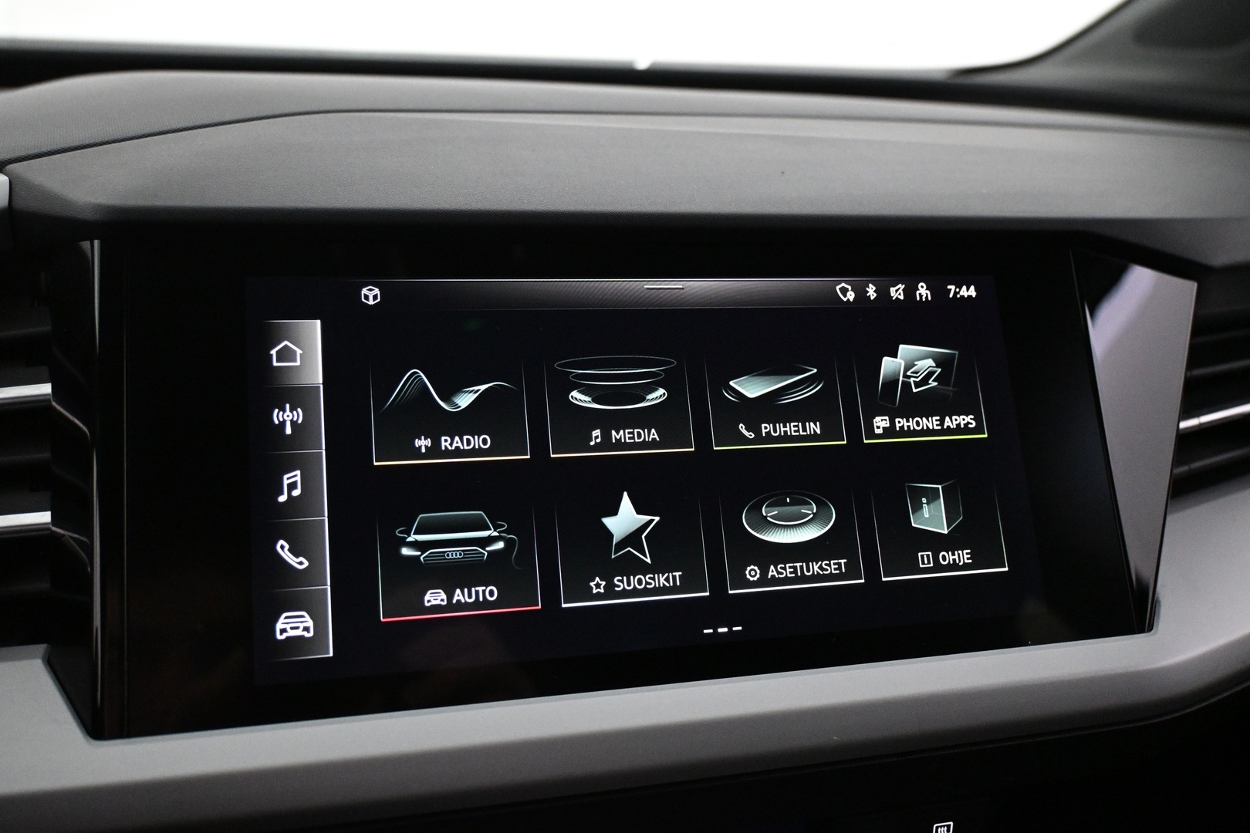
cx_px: 625
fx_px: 1094
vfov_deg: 41.7
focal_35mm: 32
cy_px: 416
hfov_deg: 59.5
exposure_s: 1/100
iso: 4000
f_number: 4
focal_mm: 21
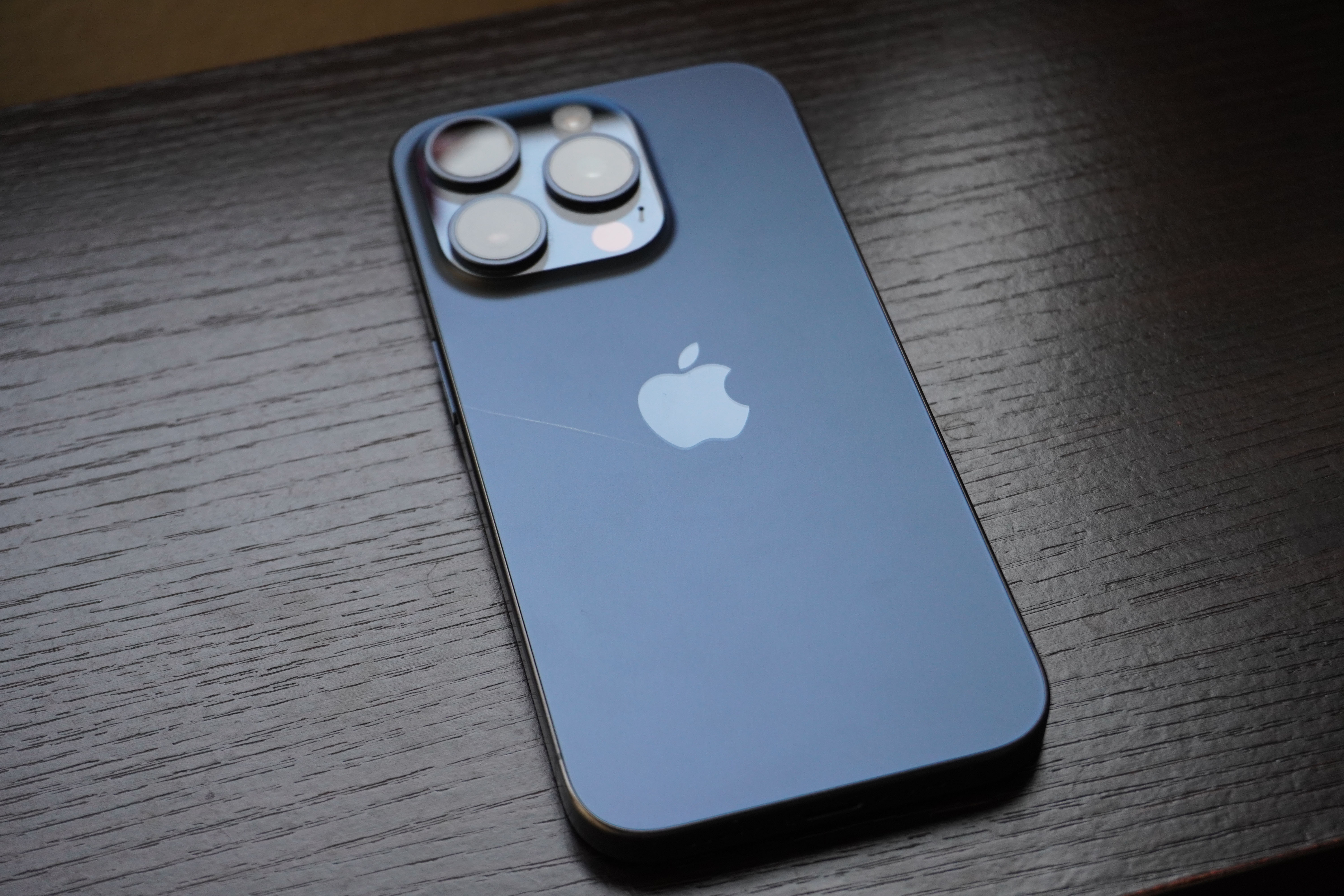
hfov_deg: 32.6
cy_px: 448
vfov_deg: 22.1
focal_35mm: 62
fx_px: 2296
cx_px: 672
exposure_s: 1/80
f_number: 5.6
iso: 640
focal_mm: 41
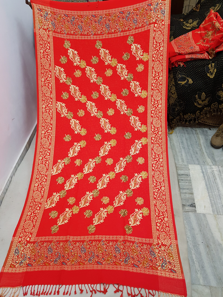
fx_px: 223
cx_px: 112
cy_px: 148
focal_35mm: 26
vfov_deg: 67.3
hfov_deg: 53.1
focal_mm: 4.2
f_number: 1.7
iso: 200
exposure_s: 1/50
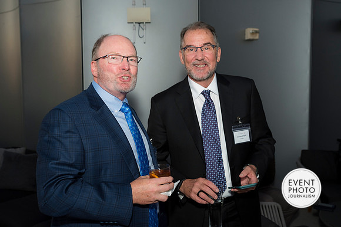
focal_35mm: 40
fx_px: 379
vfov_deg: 33.4
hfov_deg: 48.4
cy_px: 114
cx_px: 170
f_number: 5.6
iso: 800
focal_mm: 40
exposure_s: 1/125
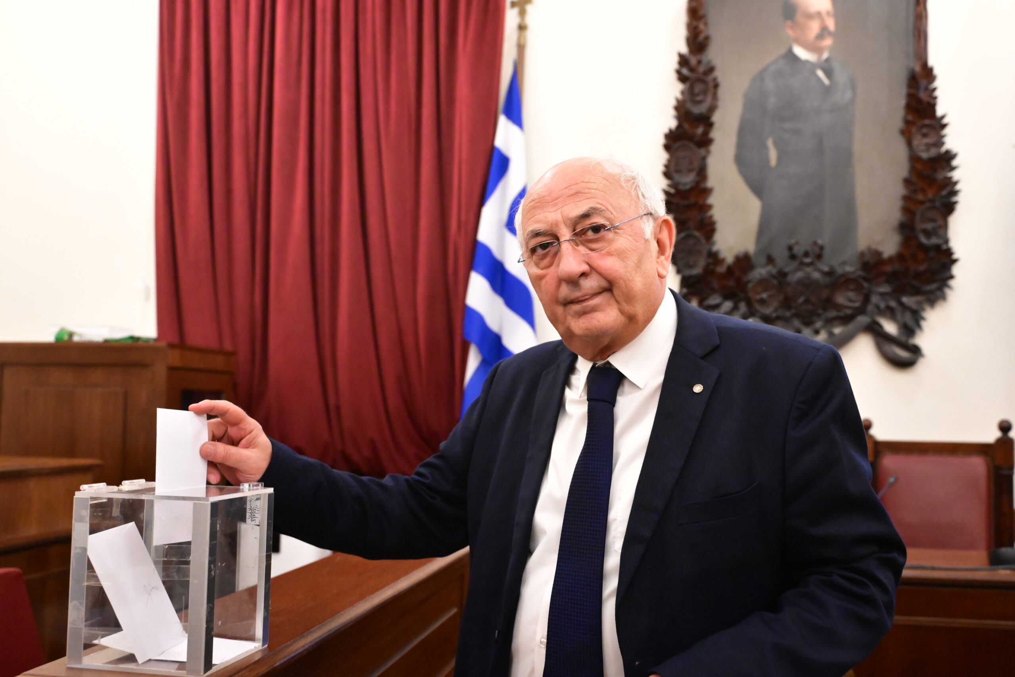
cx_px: 508
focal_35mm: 37
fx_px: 1043
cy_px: 338
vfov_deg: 35.9
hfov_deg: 51.9
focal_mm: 37
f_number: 4.5
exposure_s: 1/200
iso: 8000
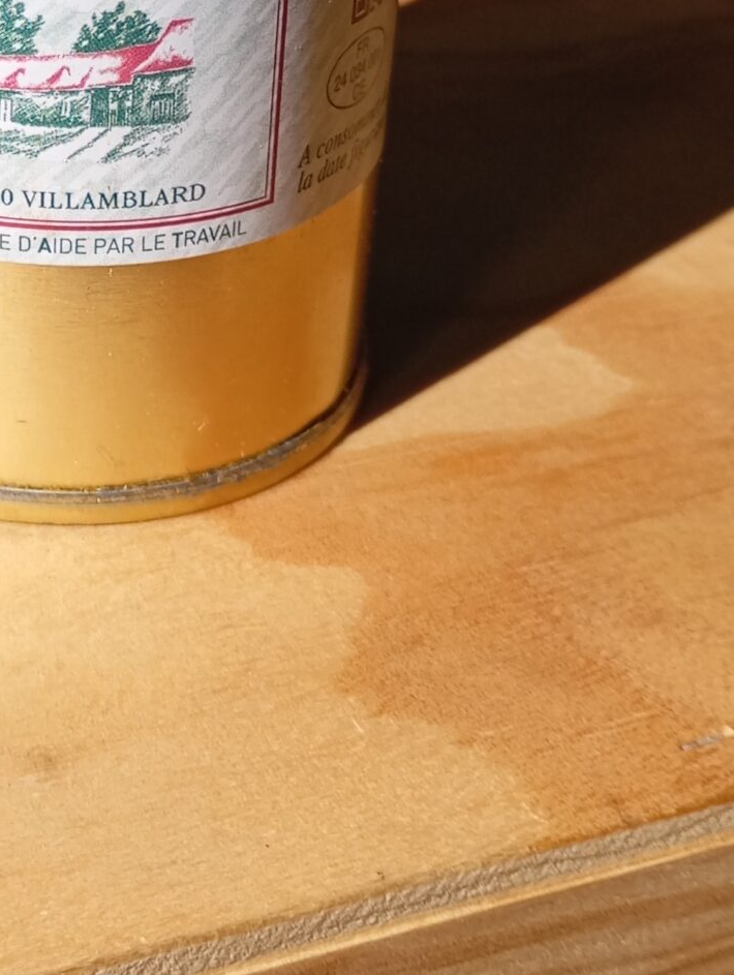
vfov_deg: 24.9
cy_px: 97
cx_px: -98
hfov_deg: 18.6
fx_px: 2143
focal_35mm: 76
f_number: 1.8
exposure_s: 1/1712
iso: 111
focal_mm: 4.27
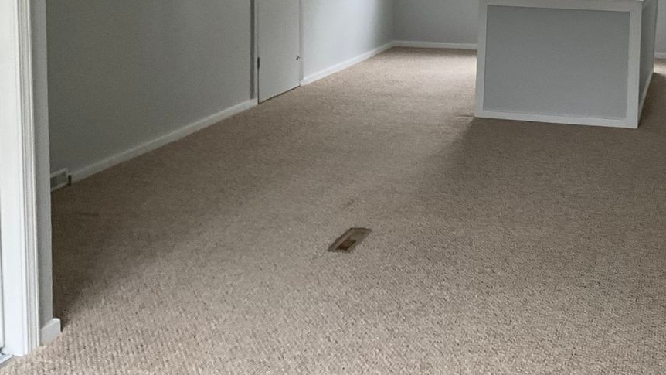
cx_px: 483
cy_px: 14
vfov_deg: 21.2
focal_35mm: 55
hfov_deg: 37.1
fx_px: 971
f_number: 1.8
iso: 160
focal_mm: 3
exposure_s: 1/60
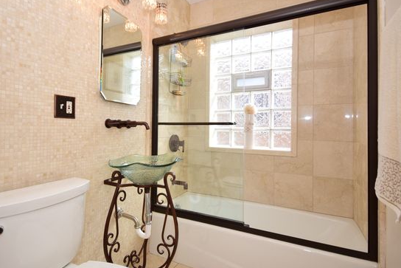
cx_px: 175
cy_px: 130
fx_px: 226
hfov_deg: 82.7
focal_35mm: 20
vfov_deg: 61.2
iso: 640
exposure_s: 1/160
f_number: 6.3
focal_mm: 11.5
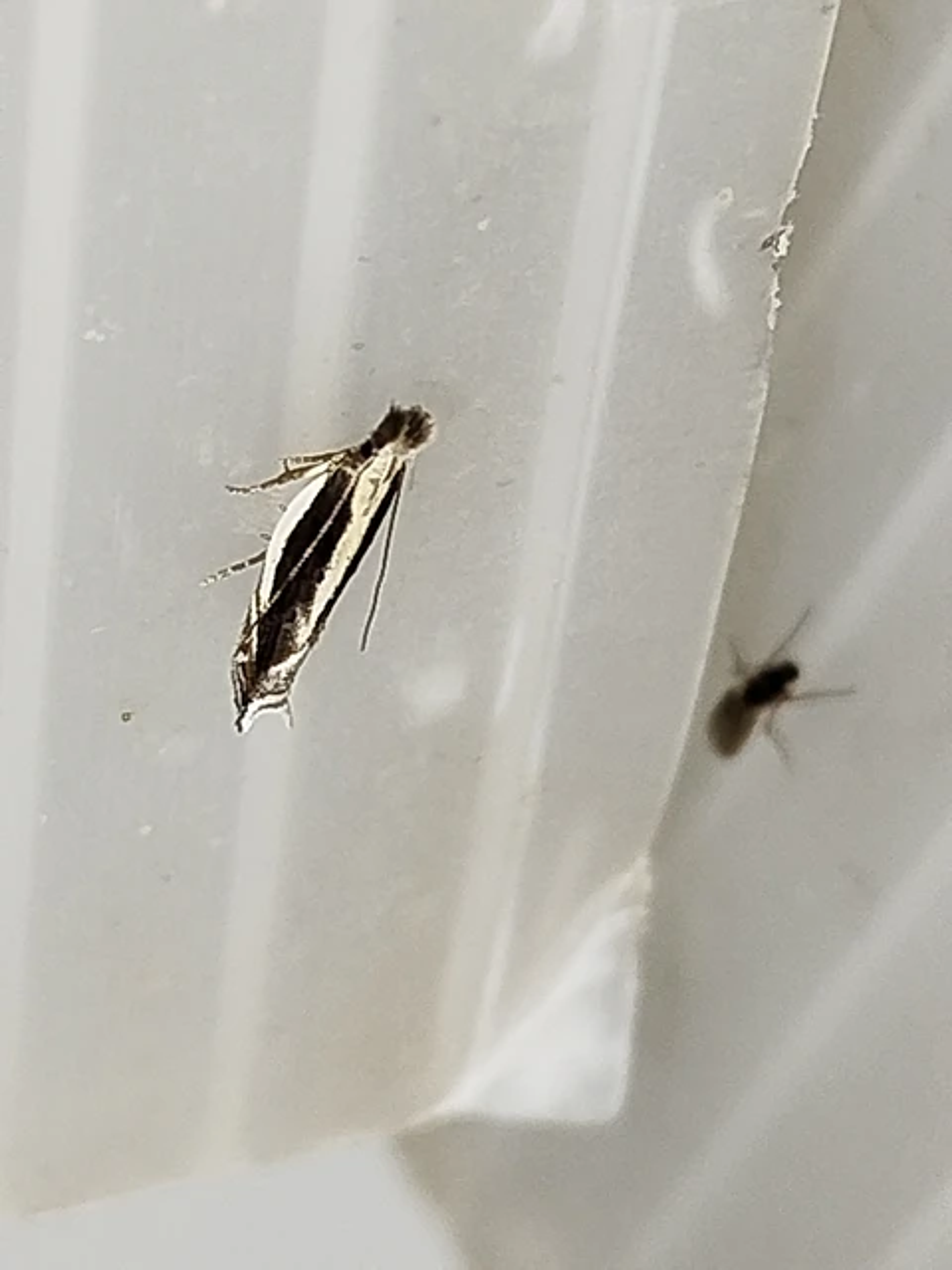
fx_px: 4804
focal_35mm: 131
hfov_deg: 11.3
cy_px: 635
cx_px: 476
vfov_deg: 15.1
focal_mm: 5.31
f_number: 1.7
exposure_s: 1/50
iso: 100
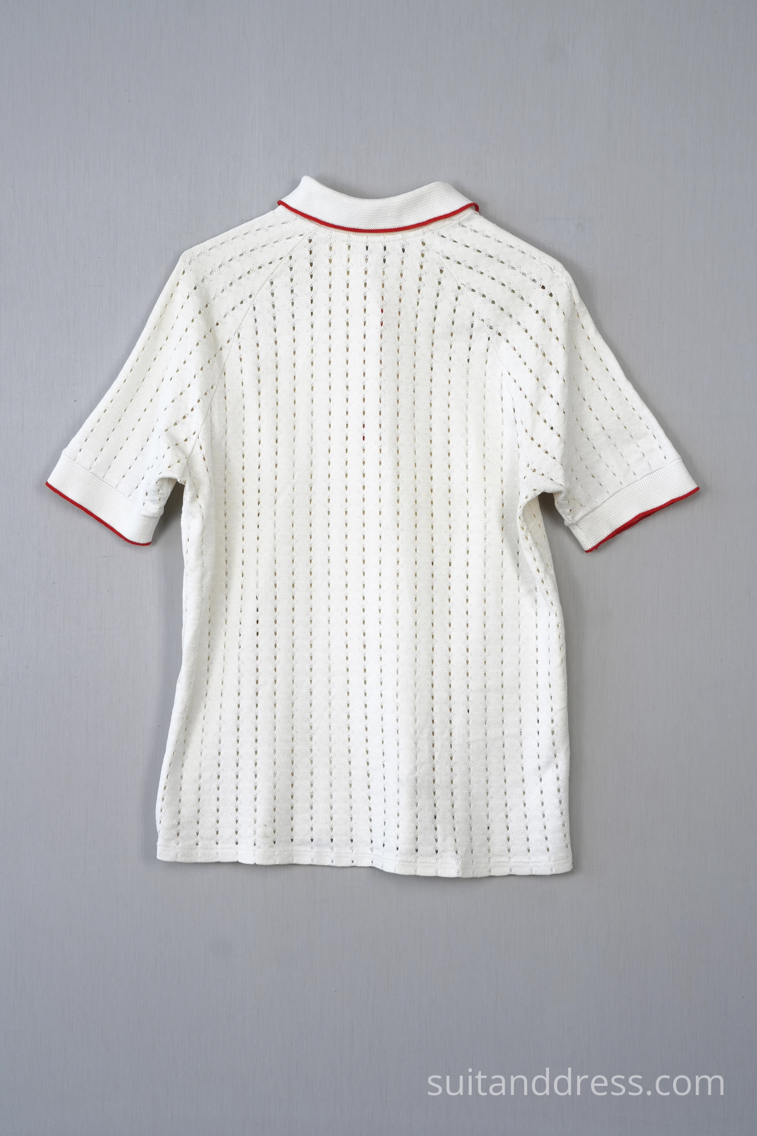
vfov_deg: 41.1
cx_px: 378
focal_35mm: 48
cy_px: 568
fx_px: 1514
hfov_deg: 28.1
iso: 320
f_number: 8
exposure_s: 1/40
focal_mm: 32
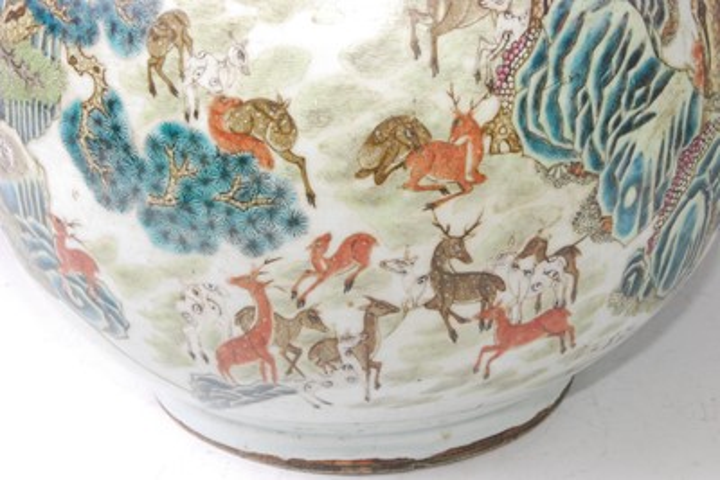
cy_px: 240
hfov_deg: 29.9
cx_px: 360
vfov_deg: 20.2
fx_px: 1350
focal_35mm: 68
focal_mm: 45
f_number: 20
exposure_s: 1/125
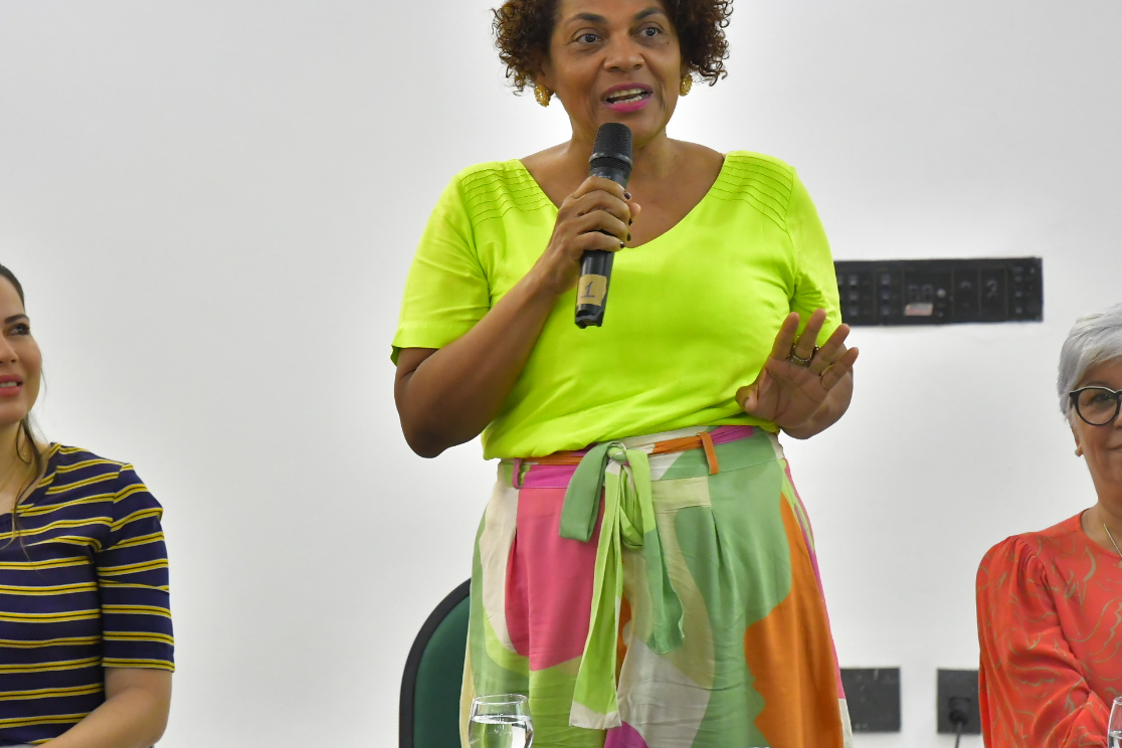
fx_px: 3731
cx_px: 585
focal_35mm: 120
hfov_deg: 17.1
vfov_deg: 11.4
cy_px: 298
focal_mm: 55
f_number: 3.8
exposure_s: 1/90
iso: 2500
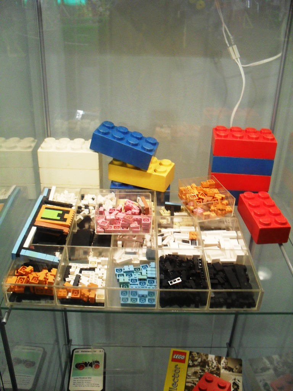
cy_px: 196
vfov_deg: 52.6
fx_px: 395
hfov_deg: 40.7
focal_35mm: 35
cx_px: 146
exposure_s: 1/20
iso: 200
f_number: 3.2
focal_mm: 6.3
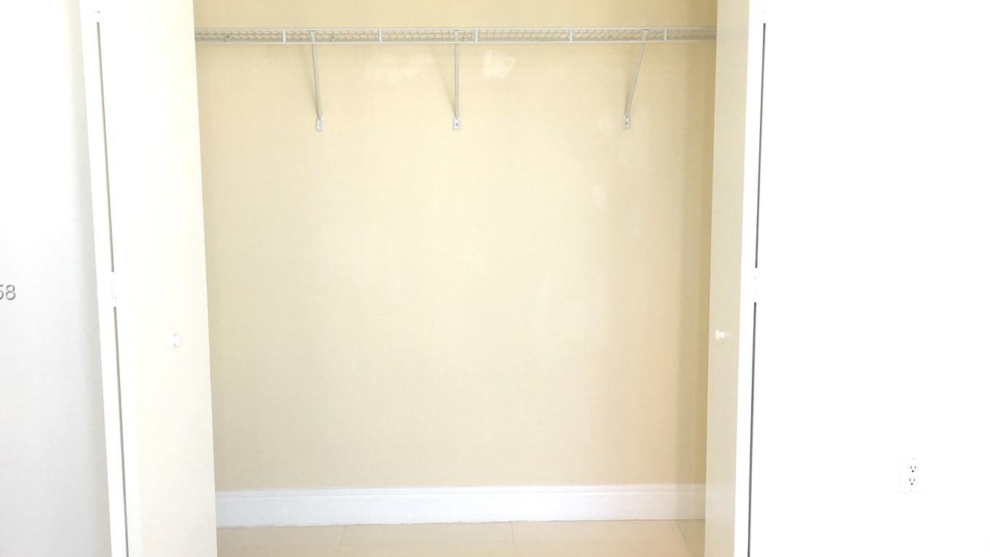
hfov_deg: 52.8
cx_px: 497
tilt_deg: -8.2
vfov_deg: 31.2
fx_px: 997
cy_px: 293
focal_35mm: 38
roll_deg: +1.2
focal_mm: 4.15
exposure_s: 1/120
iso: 25
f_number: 2.2
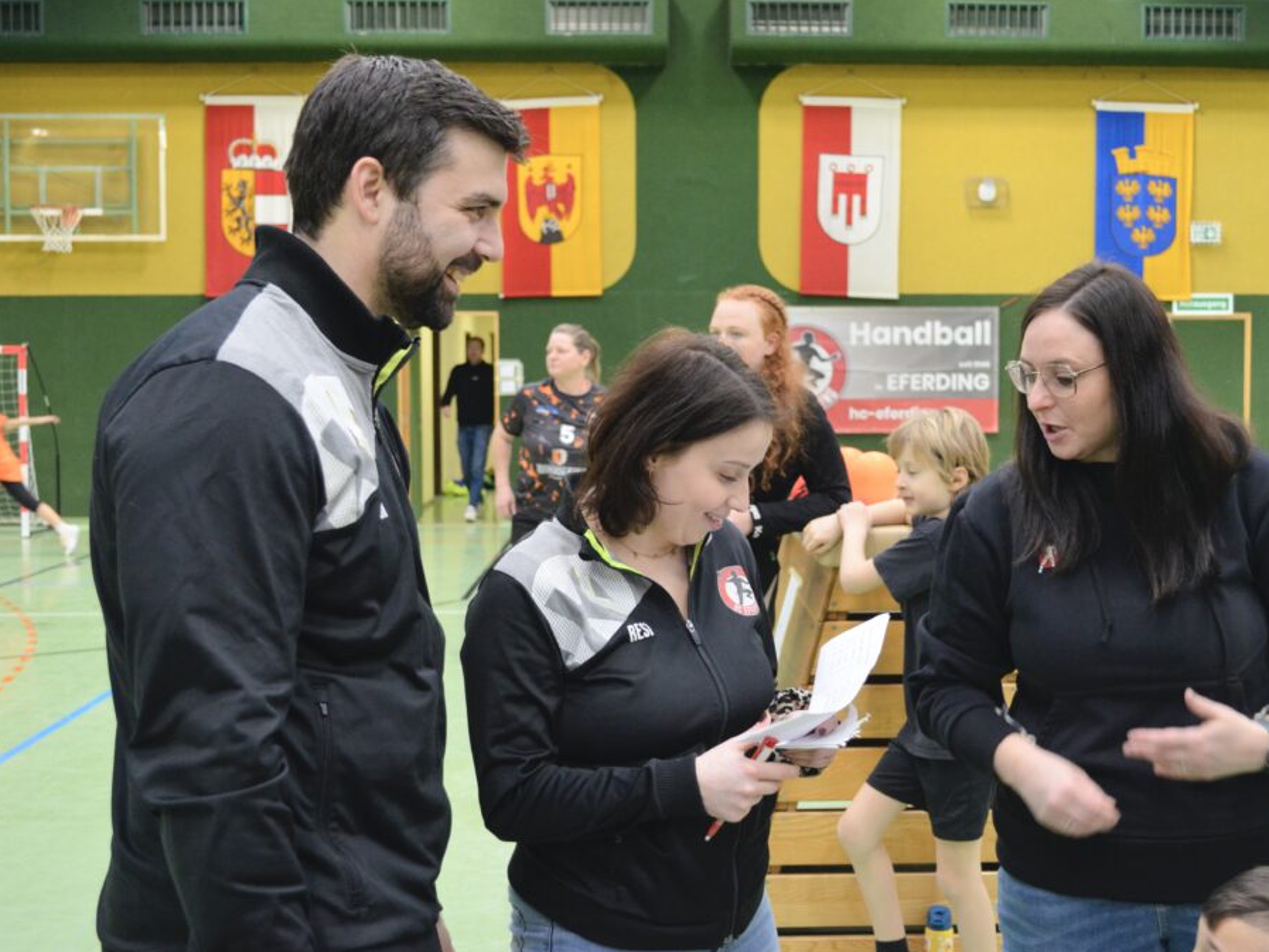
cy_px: 477
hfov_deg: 41.2
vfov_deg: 31.5
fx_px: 1687
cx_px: 717
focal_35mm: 46
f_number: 4.5
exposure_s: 1/100
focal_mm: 28
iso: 1600
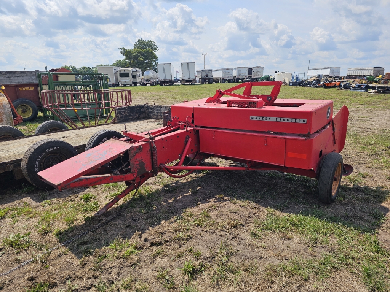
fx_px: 259
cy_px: 146
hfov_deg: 73.9
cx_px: 195
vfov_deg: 58.9
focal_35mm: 23
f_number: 1.7
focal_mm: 6.3
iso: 10
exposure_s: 1/880
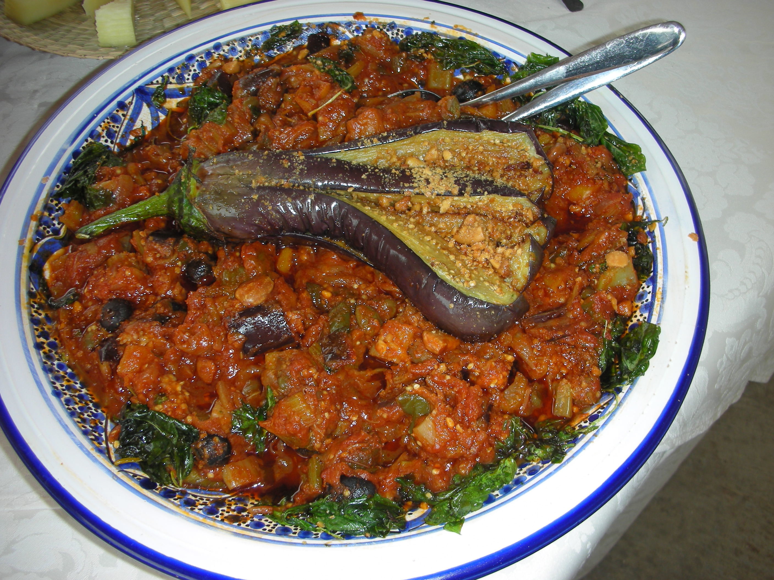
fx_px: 783
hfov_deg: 52.6
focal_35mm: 35
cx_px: 387
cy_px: 290
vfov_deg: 40.7
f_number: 3
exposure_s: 1/60.1
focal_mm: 5.8
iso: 50
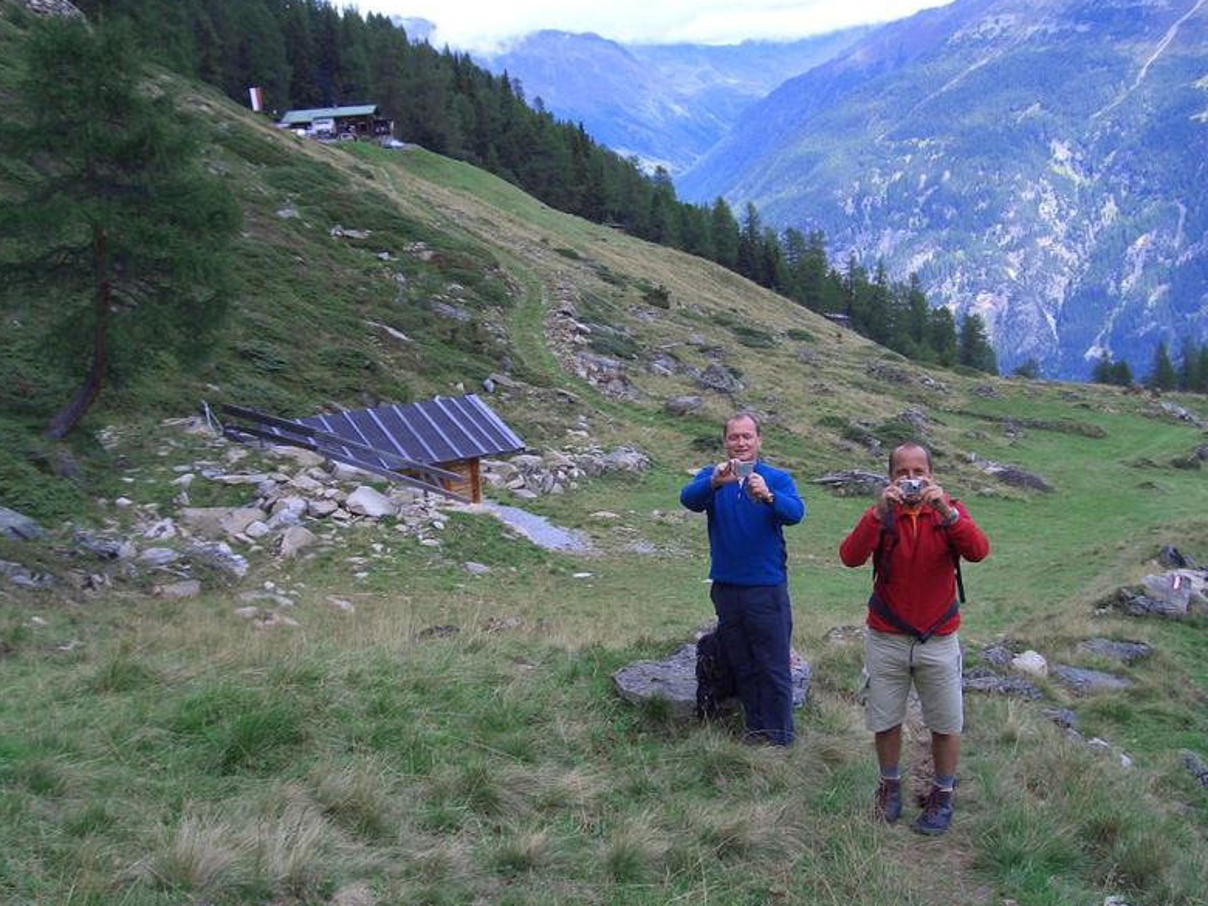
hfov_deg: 46.8
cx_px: 613
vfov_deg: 36.0
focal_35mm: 40
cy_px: 446
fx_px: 1396
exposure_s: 1/160
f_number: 4.8
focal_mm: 8
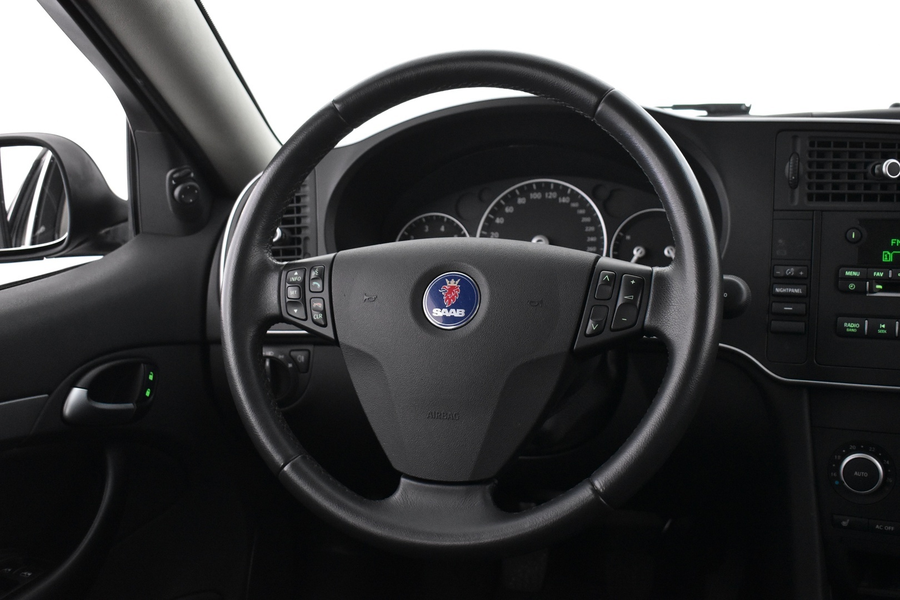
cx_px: 450
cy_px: 300
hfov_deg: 47.9
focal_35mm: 40
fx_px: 1012
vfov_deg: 33.0
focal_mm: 27
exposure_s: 1/25
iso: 3200
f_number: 4
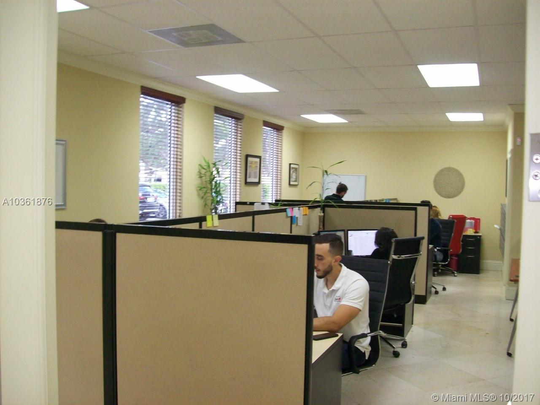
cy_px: 202
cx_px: 270
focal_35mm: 36
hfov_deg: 51.4
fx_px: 562
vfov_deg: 39.7
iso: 200
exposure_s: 1/64
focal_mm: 6
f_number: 2.7
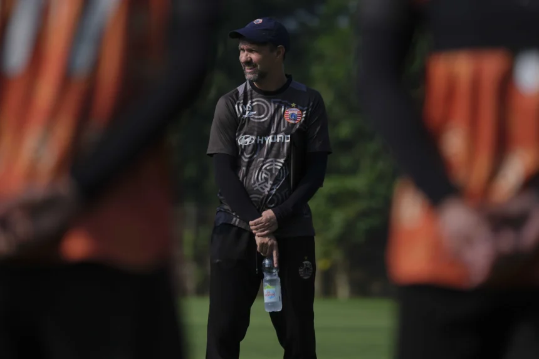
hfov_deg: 10.3
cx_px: 270
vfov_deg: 6.9
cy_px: 180
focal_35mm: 200
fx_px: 2994
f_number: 2.8
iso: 160
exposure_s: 1/8000
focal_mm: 200
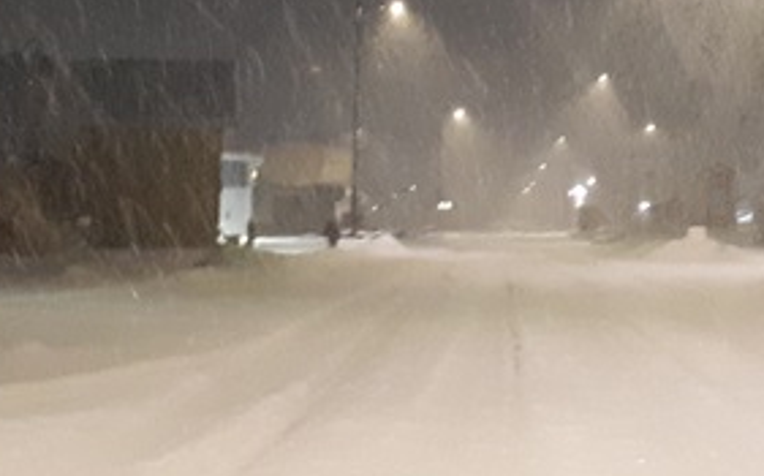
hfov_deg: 20.3
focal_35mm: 102
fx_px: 2122
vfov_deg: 12.6
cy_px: -19
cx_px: 536
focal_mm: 3.6
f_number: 1.9
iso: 800
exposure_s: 1/17
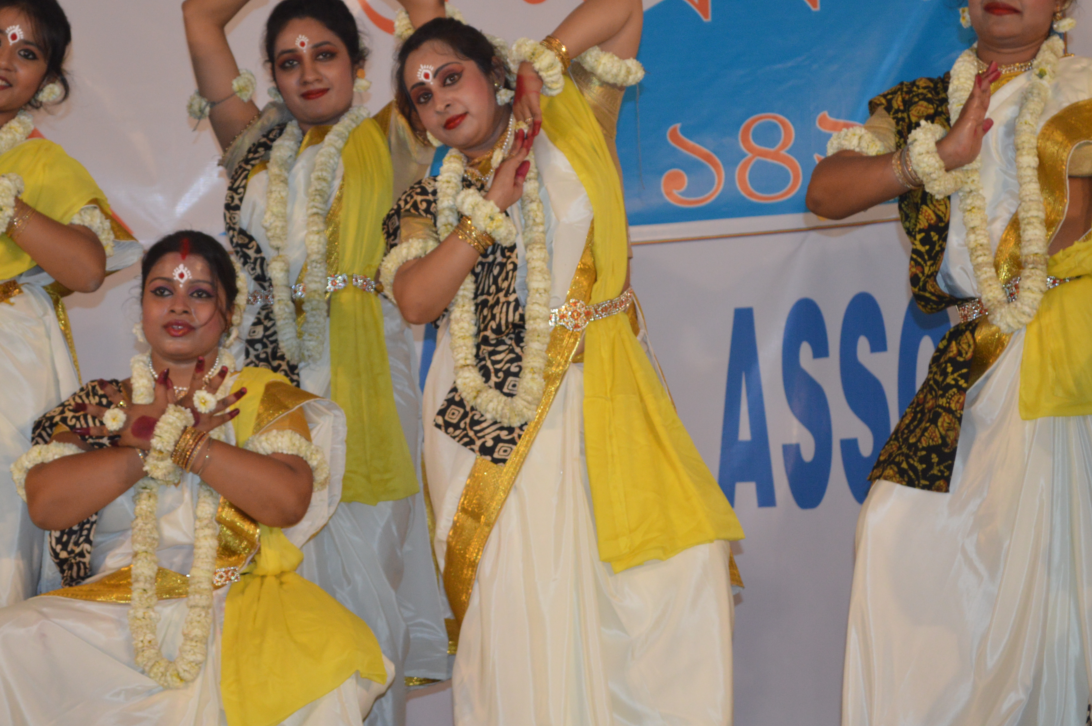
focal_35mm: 112
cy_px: 261
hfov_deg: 18.3
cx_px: 426
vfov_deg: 12.2
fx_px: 3385
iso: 800
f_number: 5.6
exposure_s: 1/60
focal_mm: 55
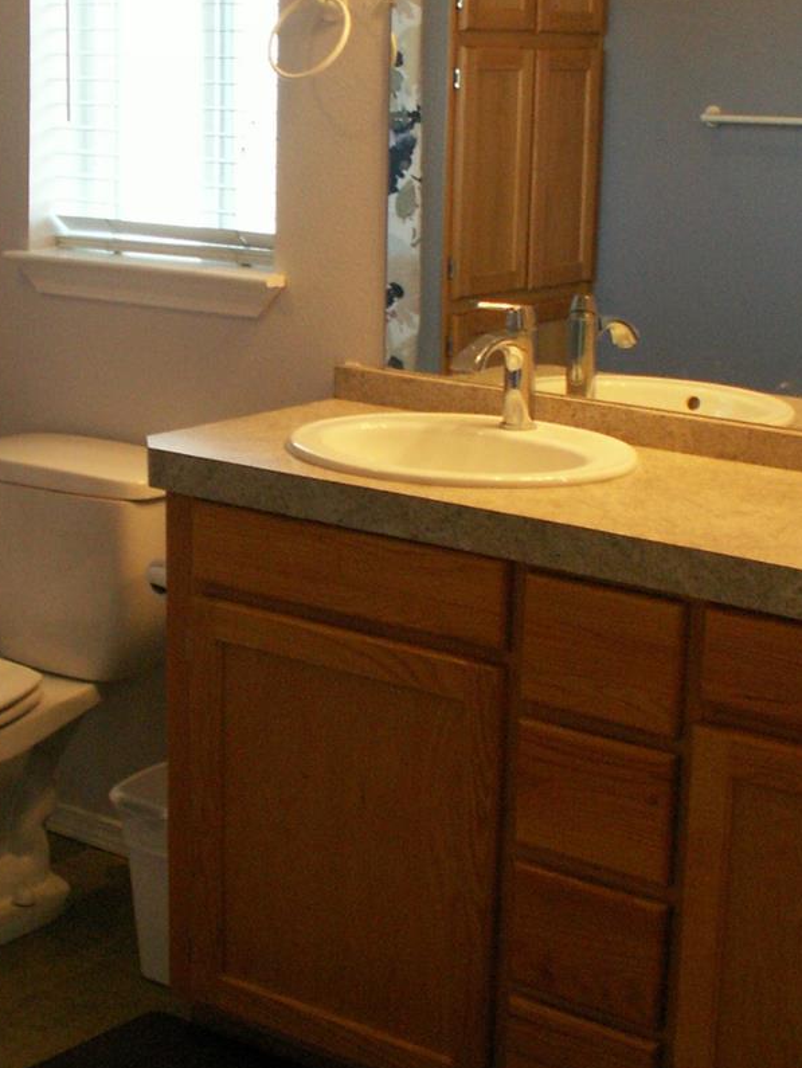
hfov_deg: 22.3
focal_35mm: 66
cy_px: 505
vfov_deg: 29.4
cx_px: 349
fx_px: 2037
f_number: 2.8
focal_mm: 5.86
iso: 160
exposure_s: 1/30
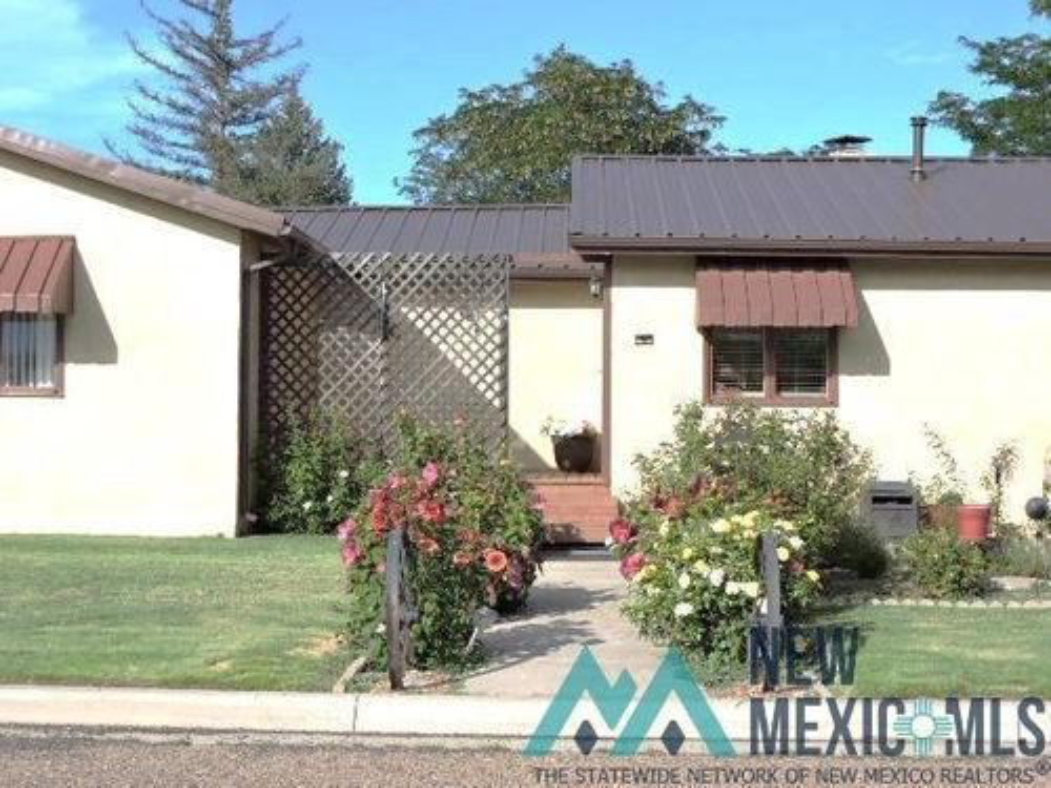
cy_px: 394
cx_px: 526
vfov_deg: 24.4
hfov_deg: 32.2
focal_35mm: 60
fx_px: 1822
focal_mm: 10.7
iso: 100
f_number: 3.7
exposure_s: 1/800
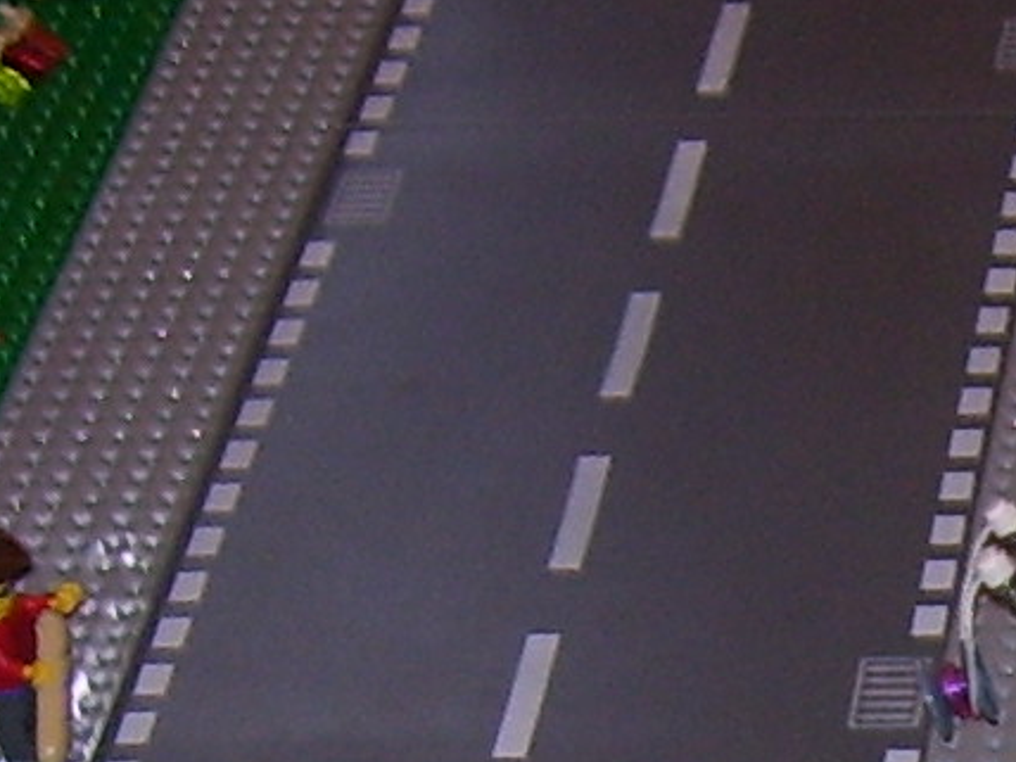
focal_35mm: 194
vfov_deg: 7.4
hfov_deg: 9.8
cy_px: 1493
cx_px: 1676
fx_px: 5694
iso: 80
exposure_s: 1/60
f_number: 2.7
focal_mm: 6
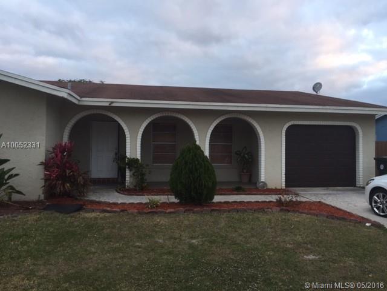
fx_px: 324
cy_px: 146
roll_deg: -1.5
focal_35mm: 29
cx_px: 194
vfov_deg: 48.2
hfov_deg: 61.7
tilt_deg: +1.1
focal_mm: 4.15
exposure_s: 1/60
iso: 32
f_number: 2.2
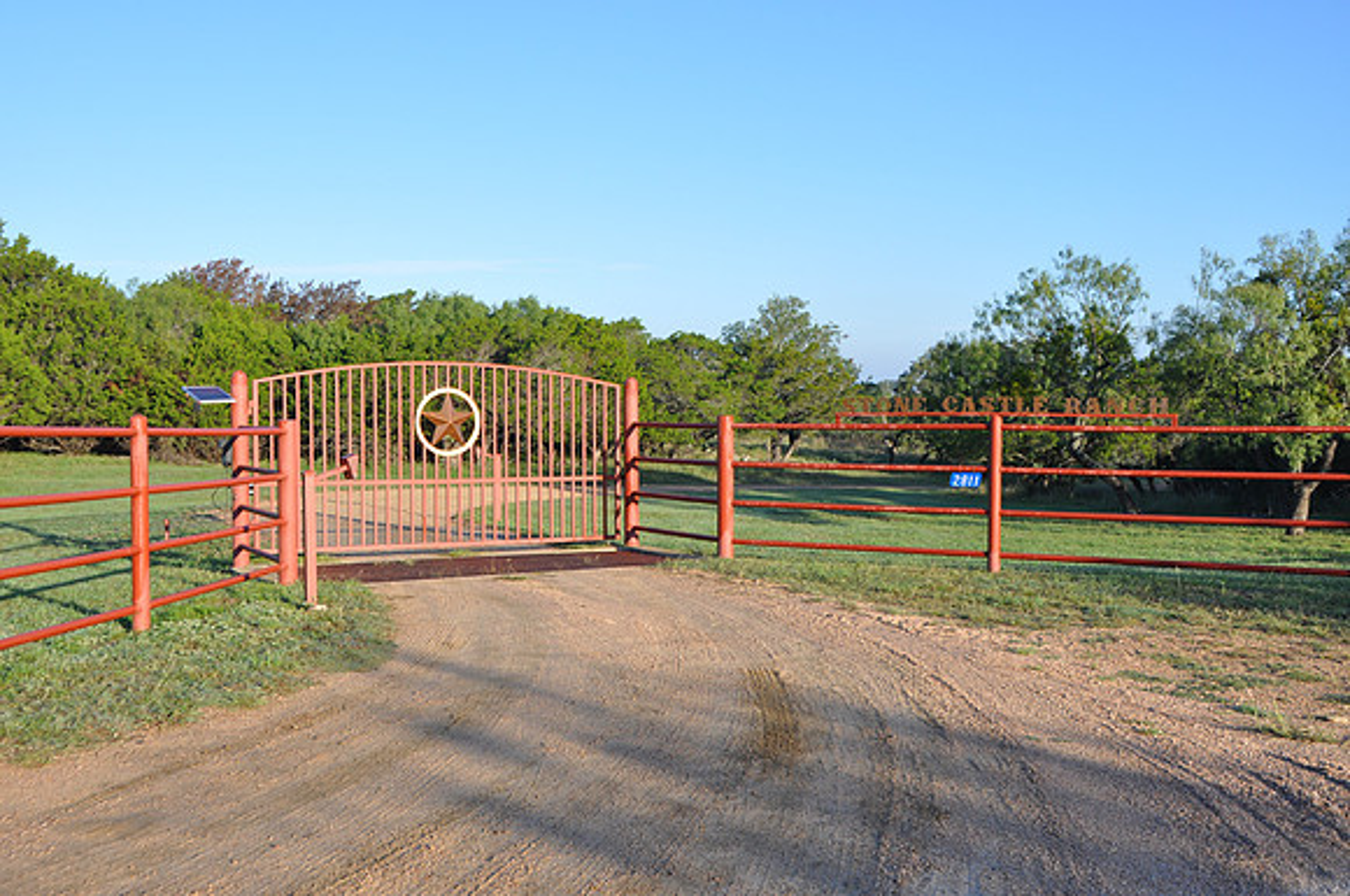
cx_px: 675
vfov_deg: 35.4
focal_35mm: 38
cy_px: 448
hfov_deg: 51.3
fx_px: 1404
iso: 200
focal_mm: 25
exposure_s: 1/250
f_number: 8
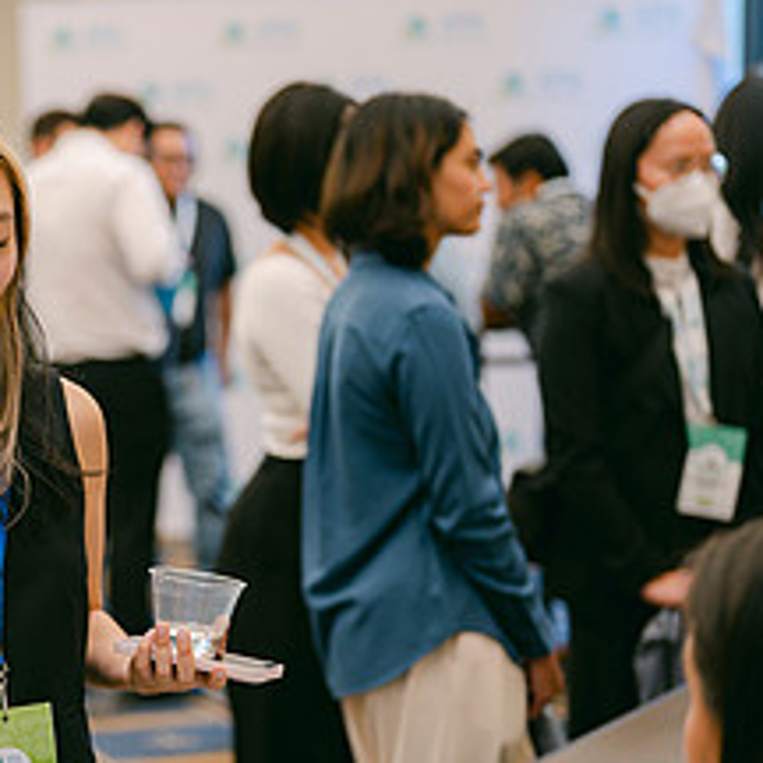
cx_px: 18
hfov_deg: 15.0
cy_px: 558
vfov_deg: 15.2
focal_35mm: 114
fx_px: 2843
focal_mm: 50
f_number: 2
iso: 160
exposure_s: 1/125
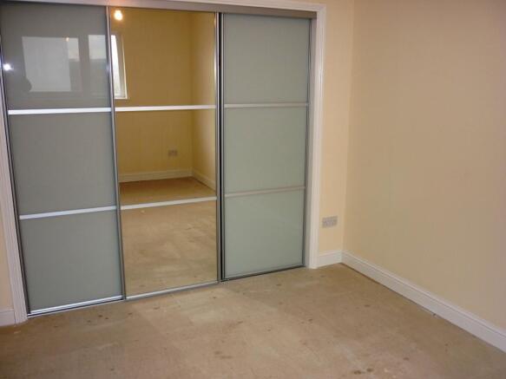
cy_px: 190
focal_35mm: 33
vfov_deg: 42.9
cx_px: 253
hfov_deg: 55.4
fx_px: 482
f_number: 2.8
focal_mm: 5.5
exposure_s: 1/30
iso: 100
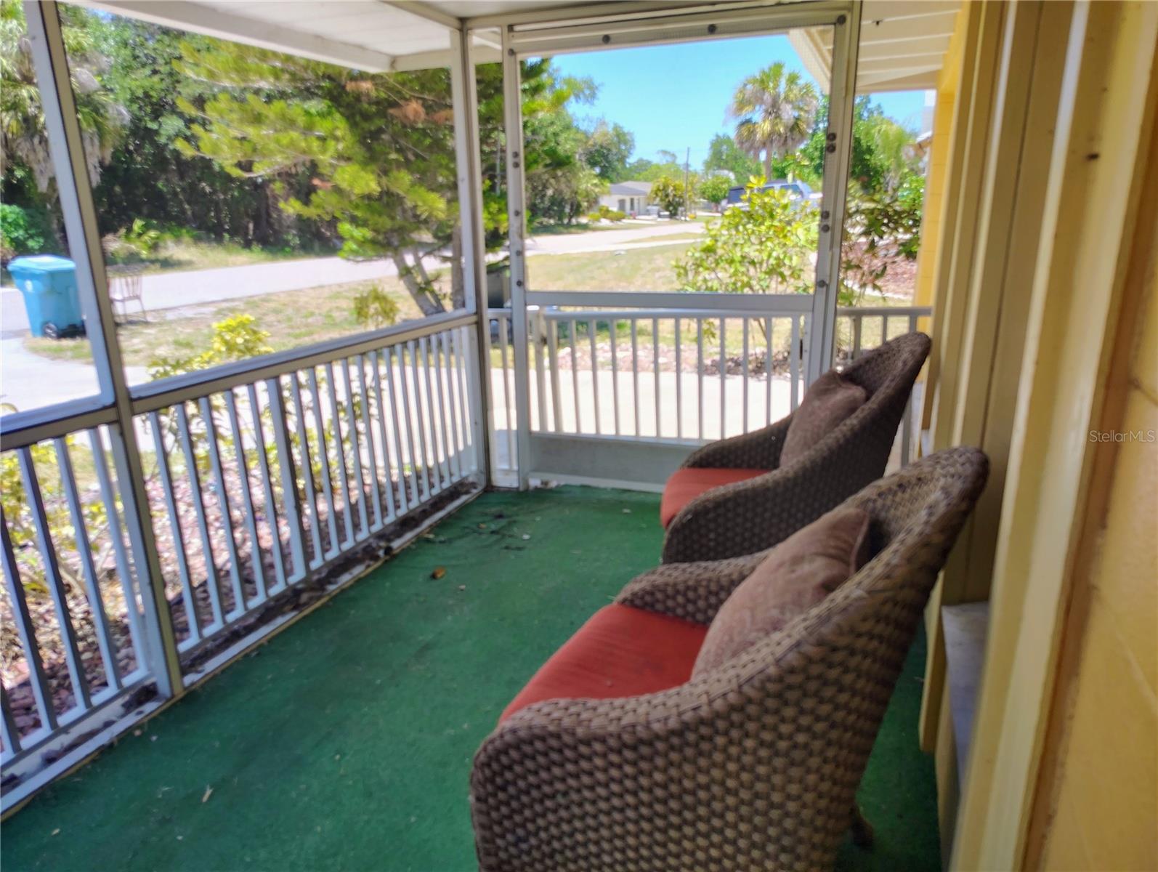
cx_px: 579
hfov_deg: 71.5
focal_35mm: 24
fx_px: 804
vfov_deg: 56.9
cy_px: 436
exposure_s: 1/200
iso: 147
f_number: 1.8
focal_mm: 5.56
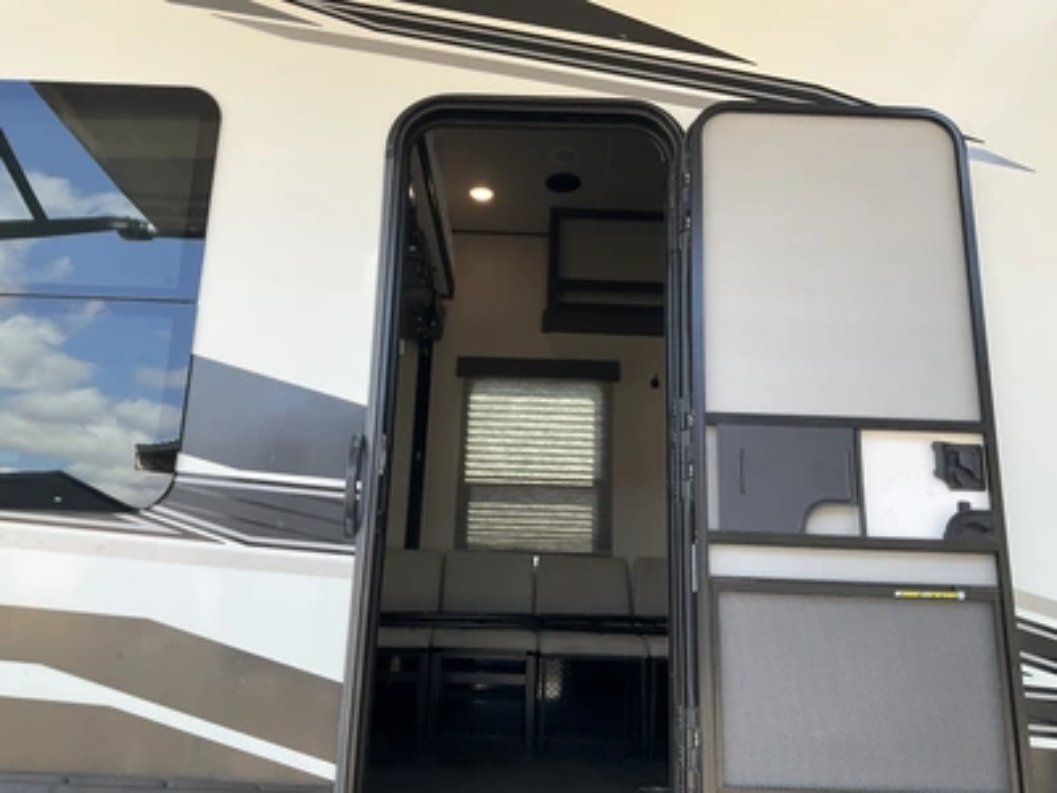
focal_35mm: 29
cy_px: 396
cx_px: 528
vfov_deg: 48.2
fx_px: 886
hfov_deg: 61.7
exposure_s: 1/173
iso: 20
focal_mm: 3
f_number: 1.8
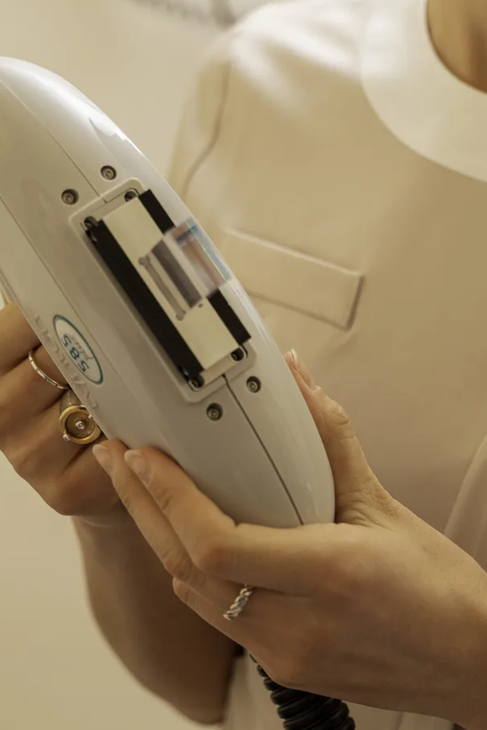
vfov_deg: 19.2
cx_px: 361
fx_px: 2129
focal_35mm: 105
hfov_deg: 13.0
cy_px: 109
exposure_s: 1/200
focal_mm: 50
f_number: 3.2
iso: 250
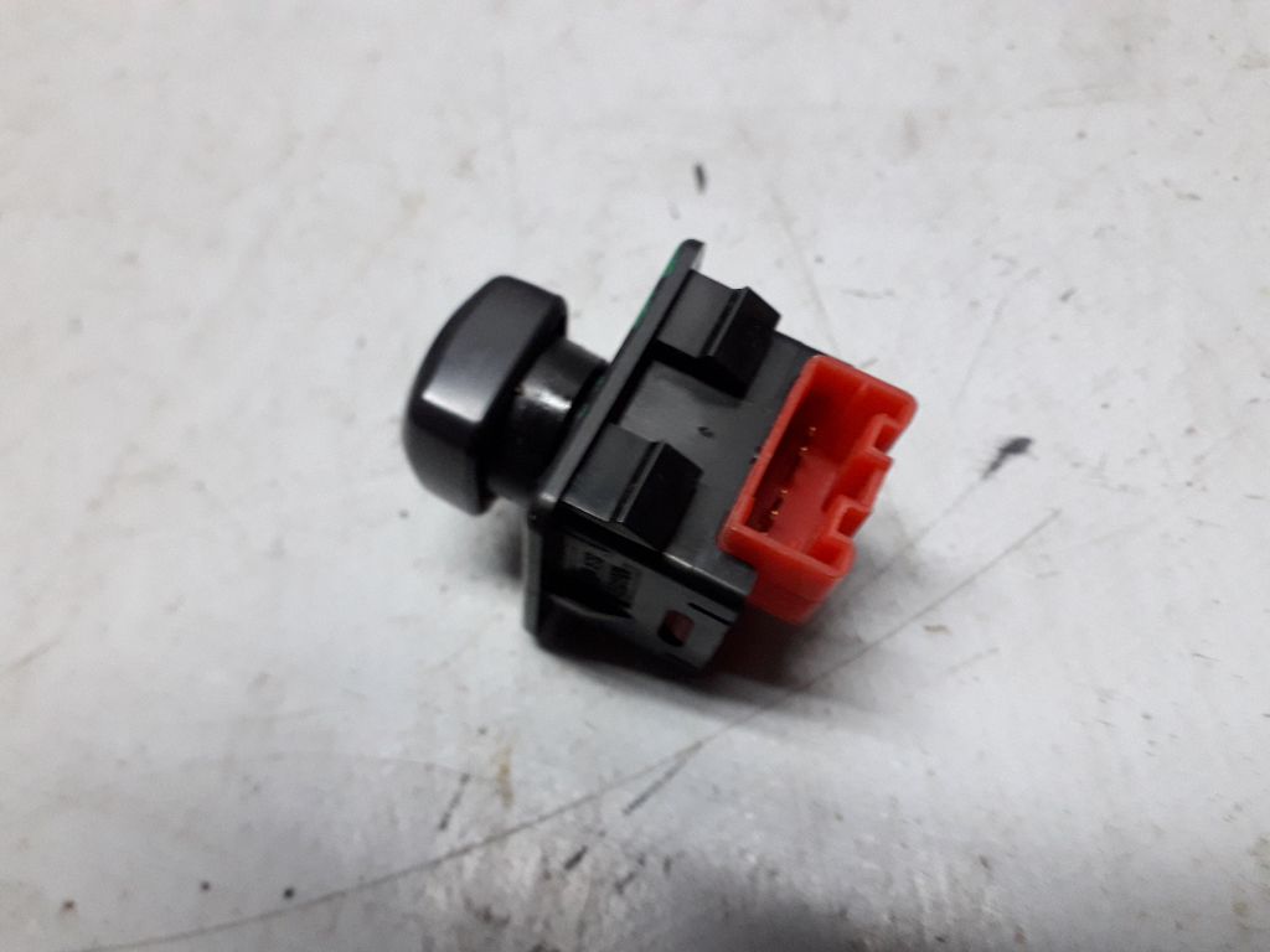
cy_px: 476
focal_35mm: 27
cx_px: 635
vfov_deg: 51.4
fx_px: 991
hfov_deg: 65.3
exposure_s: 1/33
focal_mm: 3.6
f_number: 1.9
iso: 200
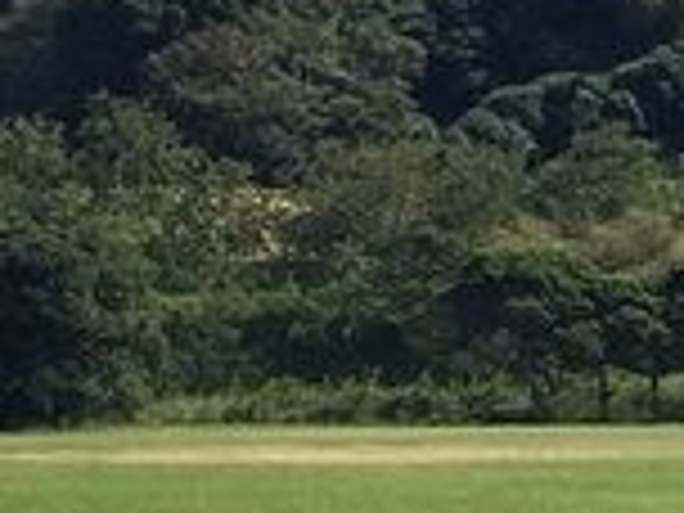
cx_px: 646
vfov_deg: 9.3
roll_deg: +0.1
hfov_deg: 12.5
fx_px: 3083
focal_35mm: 156
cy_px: 731
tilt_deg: -5.2
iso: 25
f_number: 2.2
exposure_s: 1/1425
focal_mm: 4.15
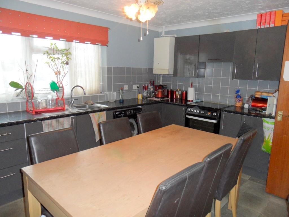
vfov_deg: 56.8
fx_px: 200
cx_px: 144
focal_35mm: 24
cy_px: 108
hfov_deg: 71.6
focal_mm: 3.9
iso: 200
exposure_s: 1/30
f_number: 3.2
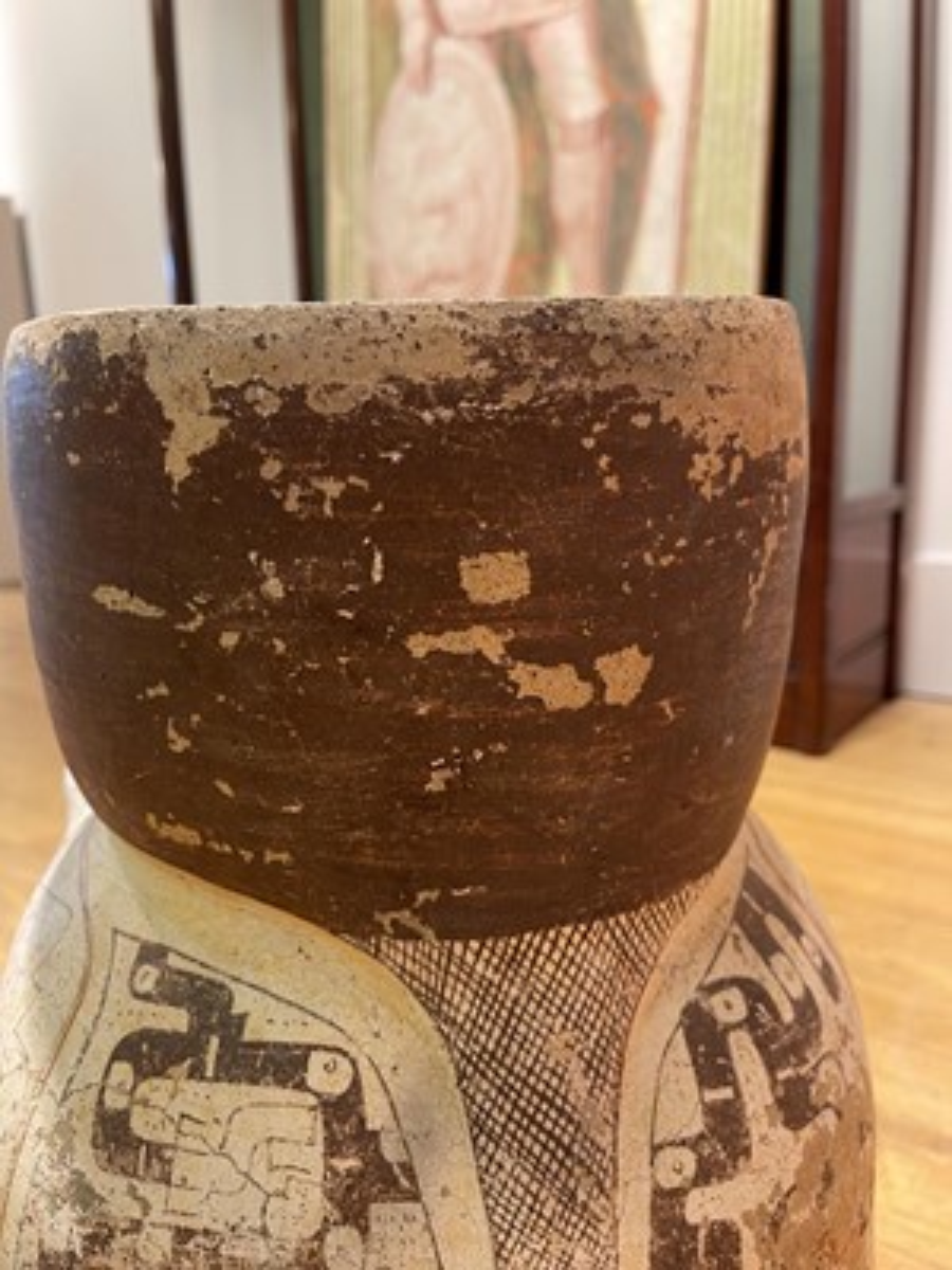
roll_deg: +1.1
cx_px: 476
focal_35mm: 26
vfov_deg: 67.3
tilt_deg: -11.5
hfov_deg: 53.1
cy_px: 635
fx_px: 953
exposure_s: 1/50
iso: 125
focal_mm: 5.1
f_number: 1.6
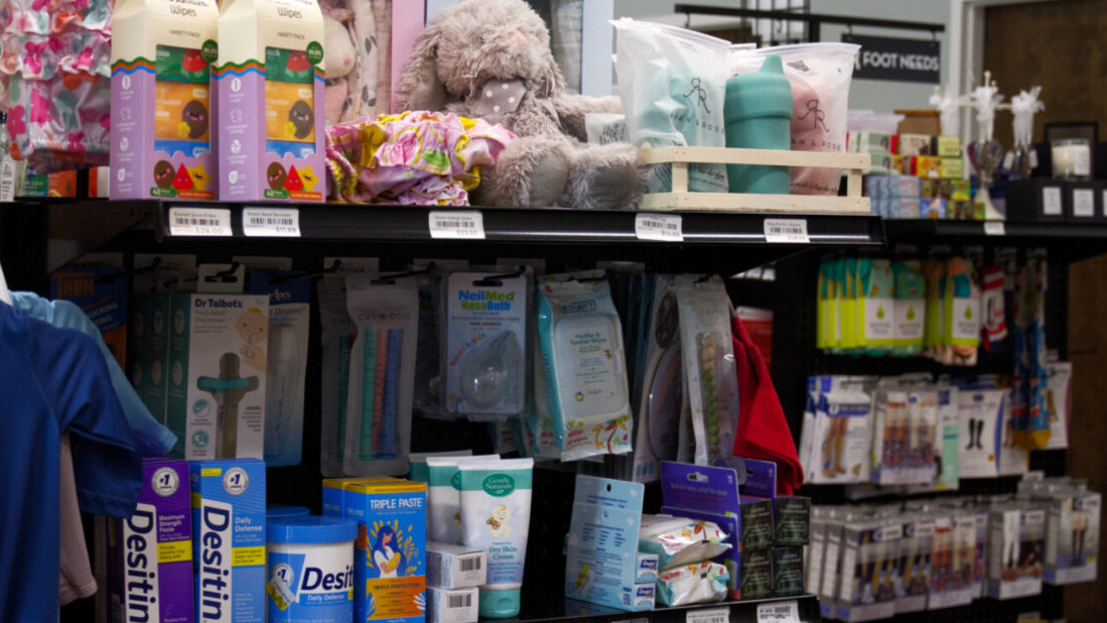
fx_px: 2172
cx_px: 409
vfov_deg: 16.2
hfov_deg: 28.5
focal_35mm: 74
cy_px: 160
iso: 800
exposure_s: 1/40
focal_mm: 32
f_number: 4.2
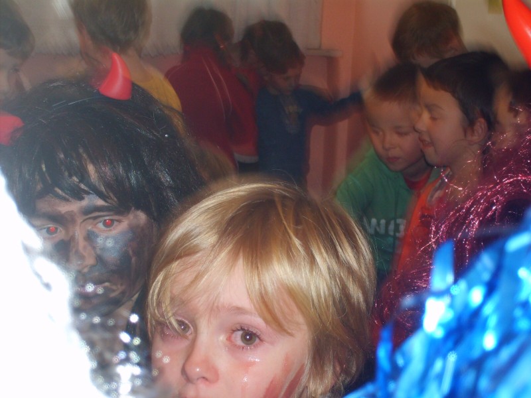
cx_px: 266
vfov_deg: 20.4
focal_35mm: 72
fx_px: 1104
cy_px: 199
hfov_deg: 27.0
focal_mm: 12
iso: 100
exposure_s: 1/60
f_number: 3.9
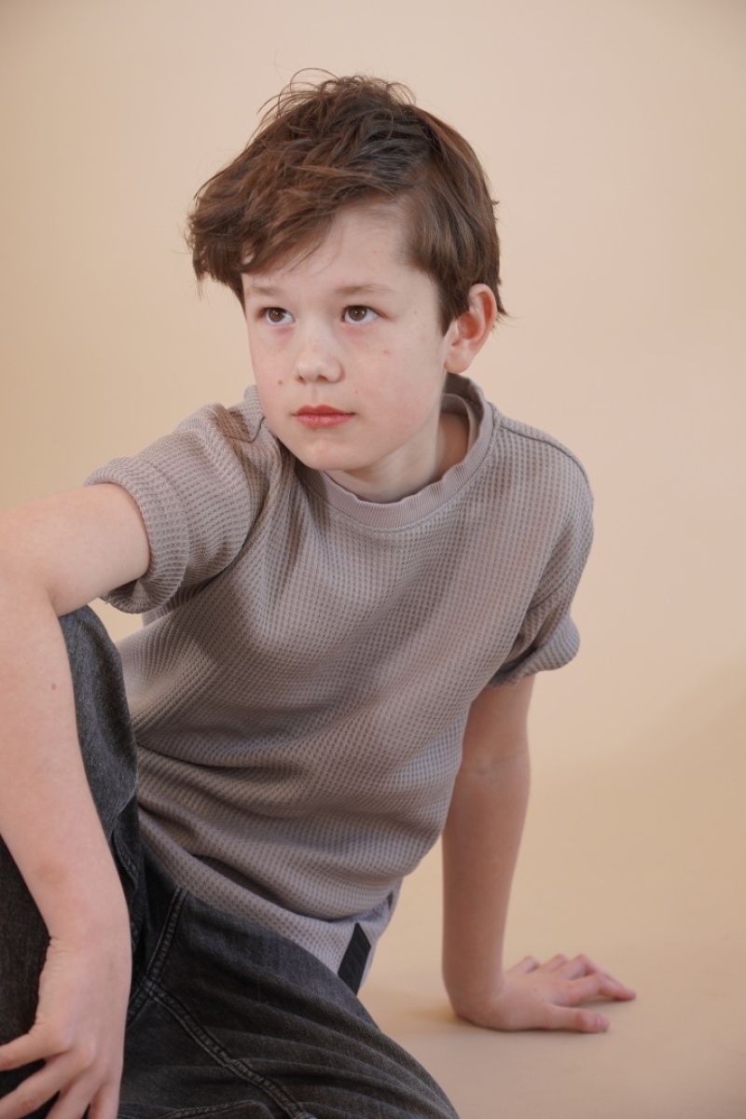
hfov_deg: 17.8
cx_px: 373
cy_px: 560
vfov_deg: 26.5
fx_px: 2378
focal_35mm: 76
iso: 250
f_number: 4
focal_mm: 51
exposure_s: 1/160
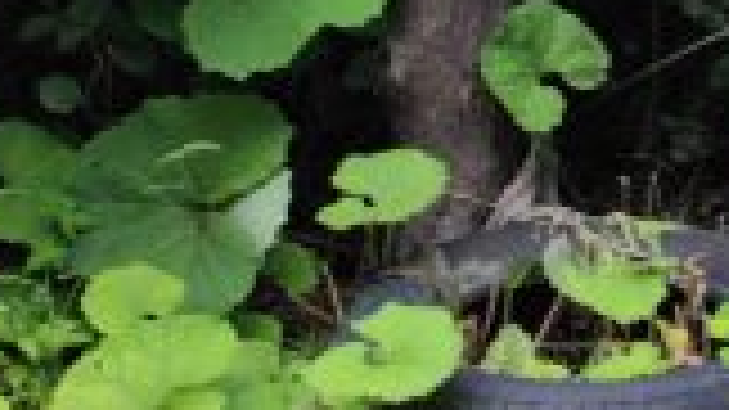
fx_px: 3053
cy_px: -590
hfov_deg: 12.5
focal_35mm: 158
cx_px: 1300
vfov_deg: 7.2
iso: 107
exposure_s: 1/100
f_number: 1.9
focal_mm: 5.6
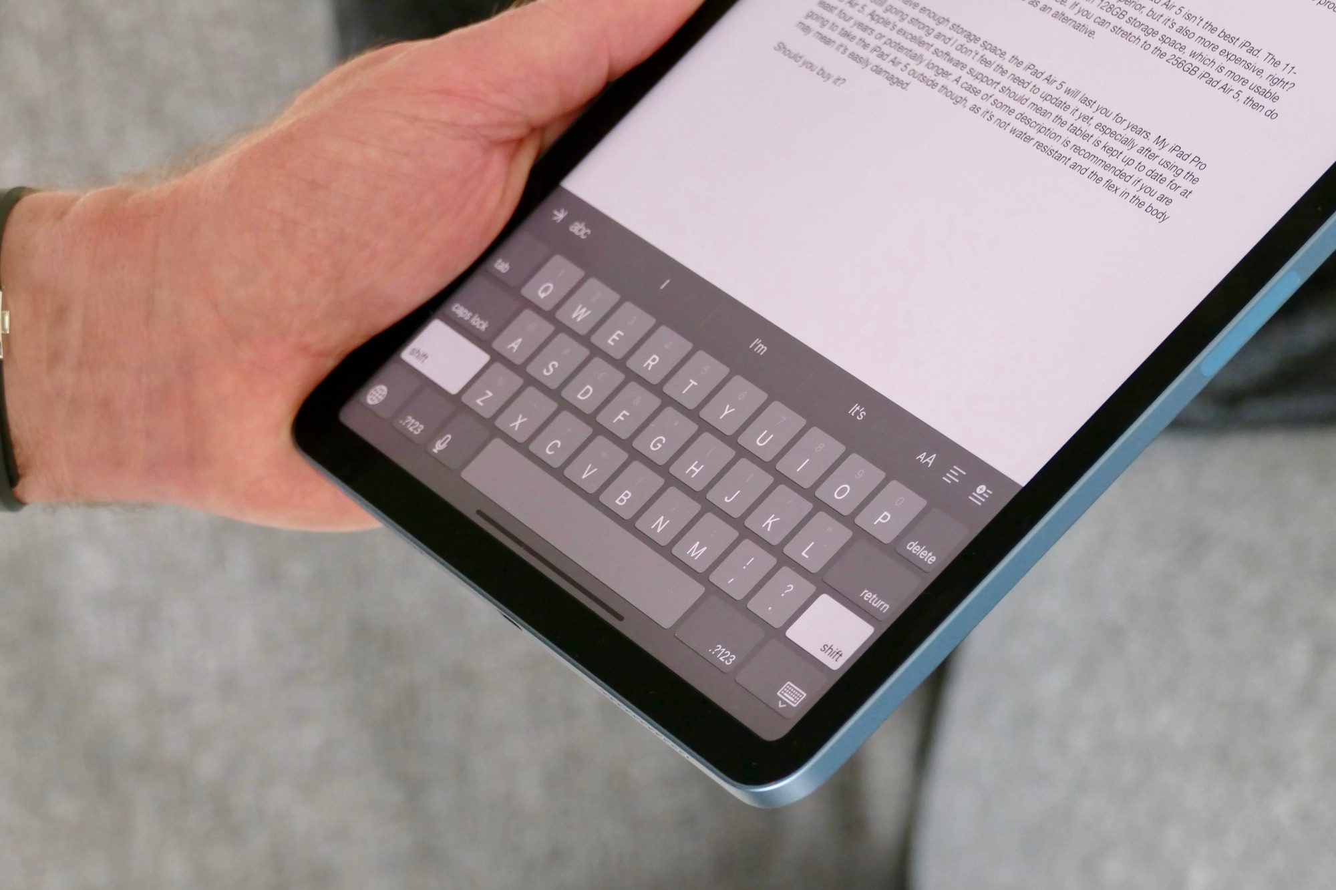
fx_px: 5343
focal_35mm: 144
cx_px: 668
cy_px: 445
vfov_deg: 9.5
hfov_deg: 14.3
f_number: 4.5
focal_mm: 52.4
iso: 1600
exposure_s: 1/80
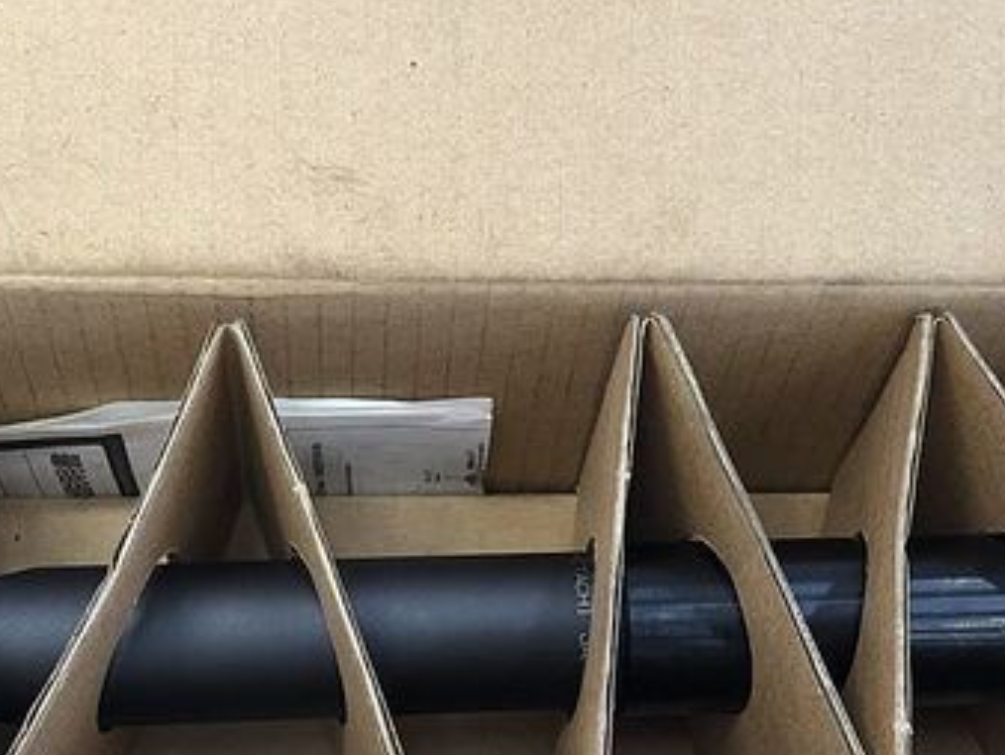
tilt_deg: -59.2
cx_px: 479
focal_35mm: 53
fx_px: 1540
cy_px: 493
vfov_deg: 27.4
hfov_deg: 36.1
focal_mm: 3.99
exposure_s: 1/33
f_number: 1.8
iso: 40
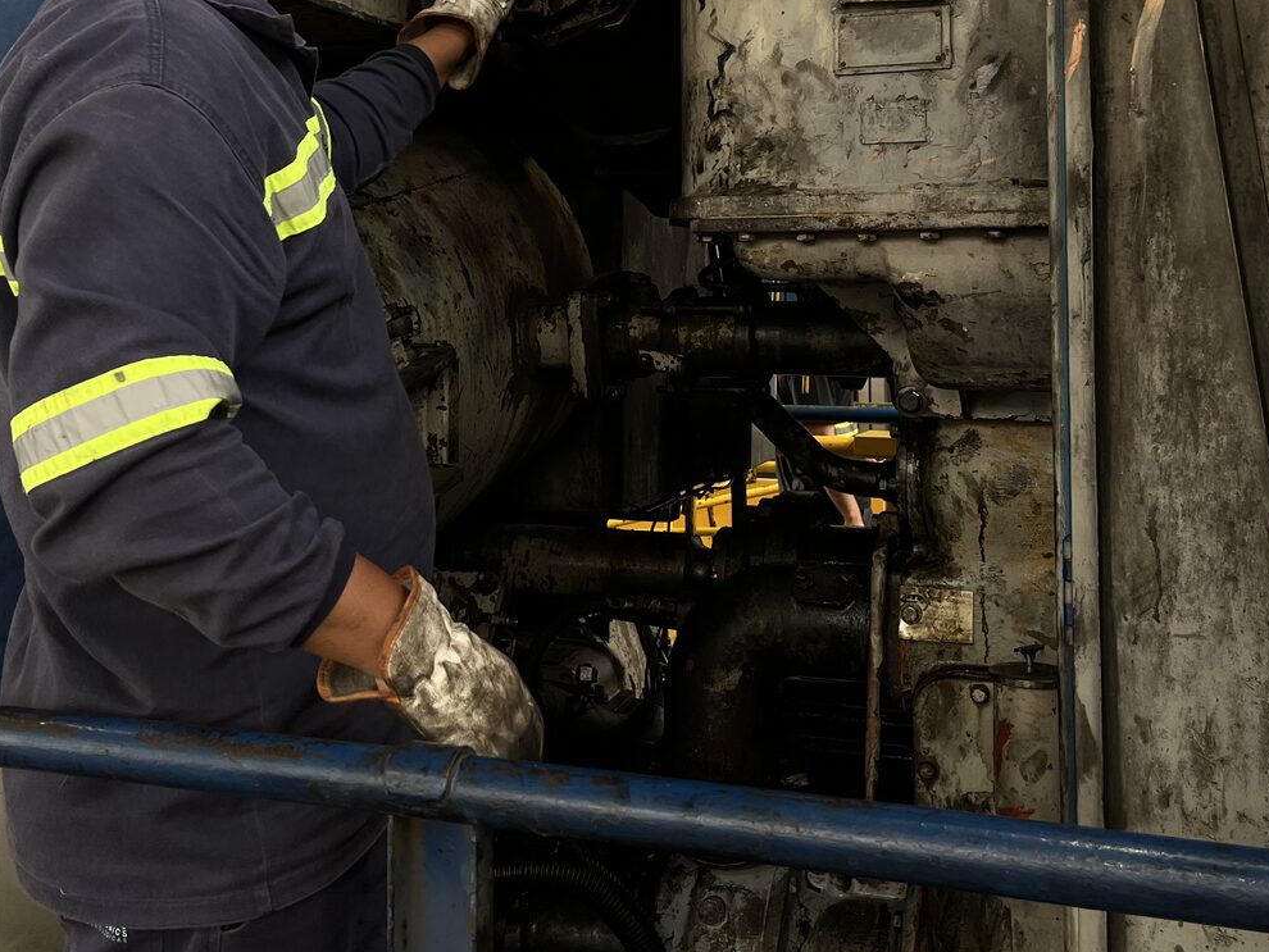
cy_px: 236
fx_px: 1540
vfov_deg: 33.7
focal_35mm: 42
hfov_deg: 44.7
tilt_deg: +1.5
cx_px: 569
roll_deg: +0.5
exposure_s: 1/120
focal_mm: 5.1
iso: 64
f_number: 1.6
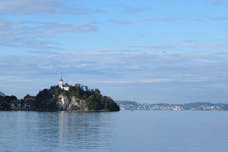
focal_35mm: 120
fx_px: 760
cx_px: 114
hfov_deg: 17.1
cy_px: 76
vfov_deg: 11.4
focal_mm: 80
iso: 400
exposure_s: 1/950
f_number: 8
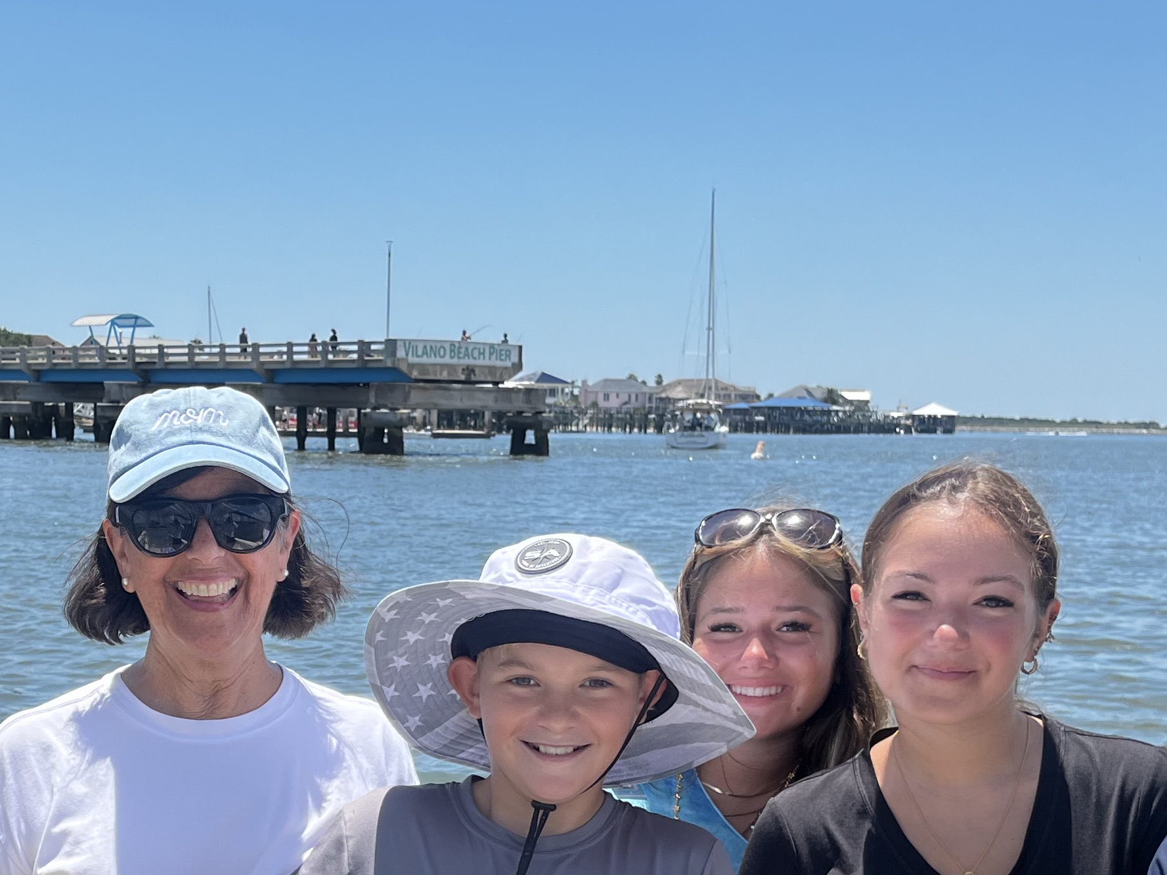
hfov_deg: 32.3
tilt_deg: -12.3
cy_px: 901
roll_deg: -1.0
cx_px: 362
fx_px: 1989
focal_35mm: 59
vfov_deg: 23.6
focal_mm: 5.1
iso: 50
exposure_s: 1/2463
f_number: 1.6
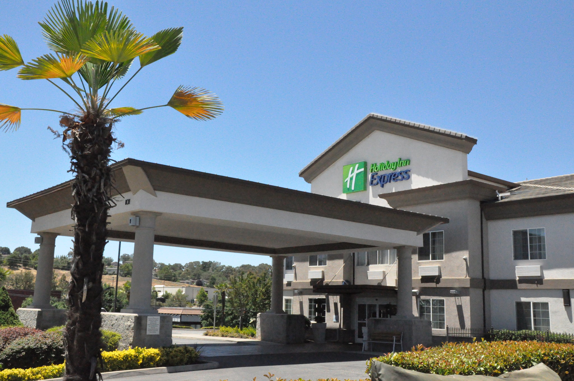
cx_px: 287
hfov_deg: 51.3
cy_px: 190
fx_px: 597
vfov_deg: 35.4
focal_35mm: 38
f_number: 11
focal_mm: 25
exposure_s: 1/4000
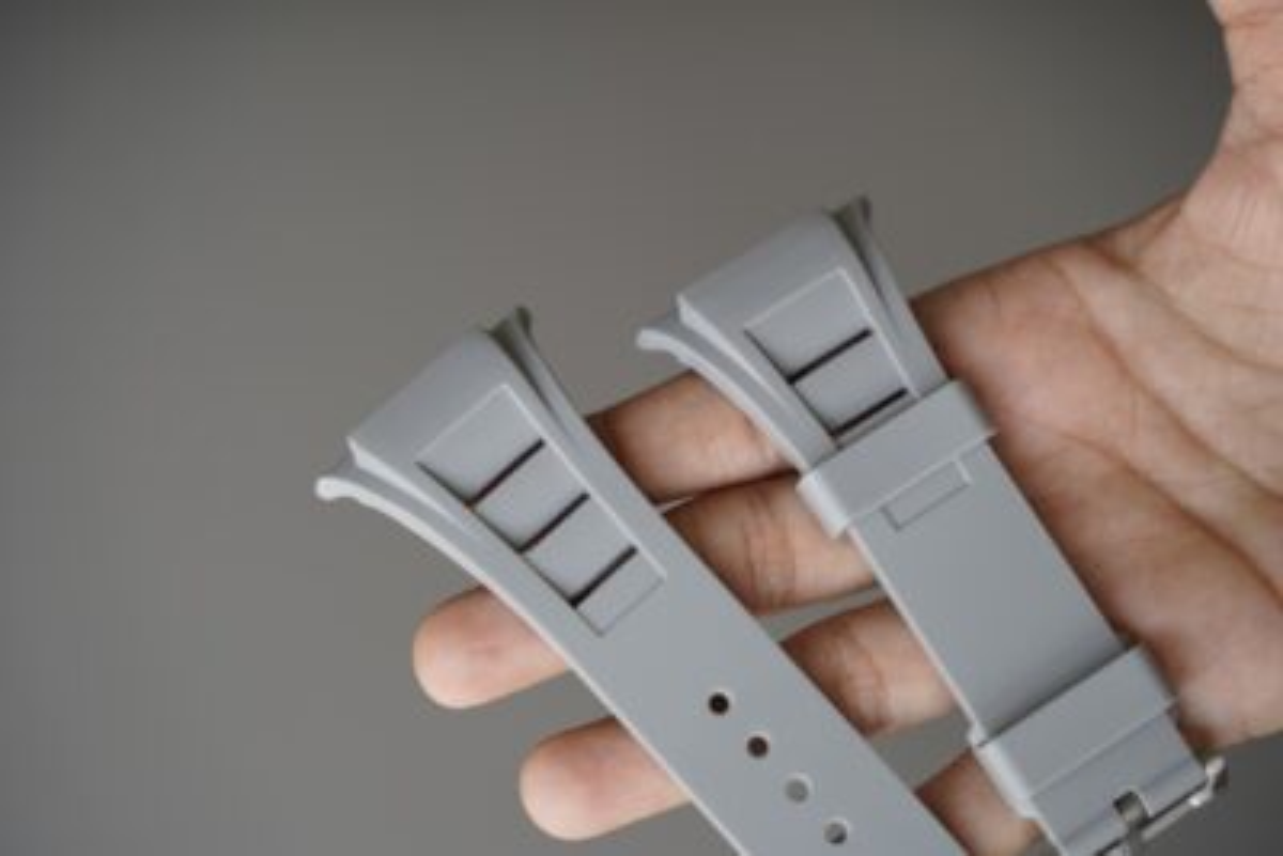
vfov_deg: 18.2
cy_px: 428
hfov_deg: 27.0
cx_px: 642
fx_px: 2674
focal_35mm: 75
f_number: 4
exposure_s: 1/80
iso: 160
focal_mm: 75
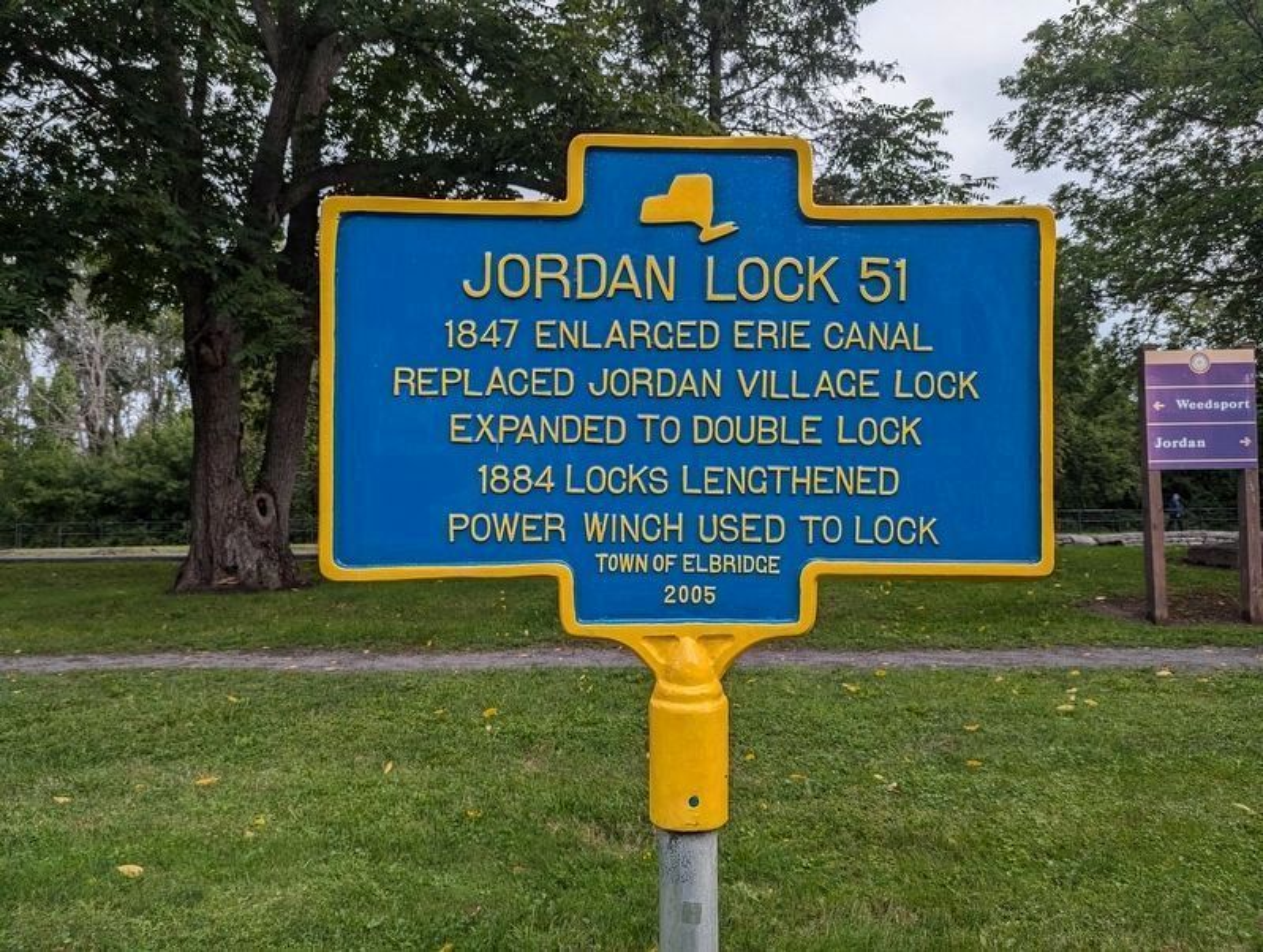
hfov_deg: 71.5
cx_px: 632
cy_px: 476
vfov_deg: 57.0
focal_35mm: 24
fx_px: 877
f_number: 1.85
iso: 45
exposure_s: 1/1618
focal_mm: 6.81
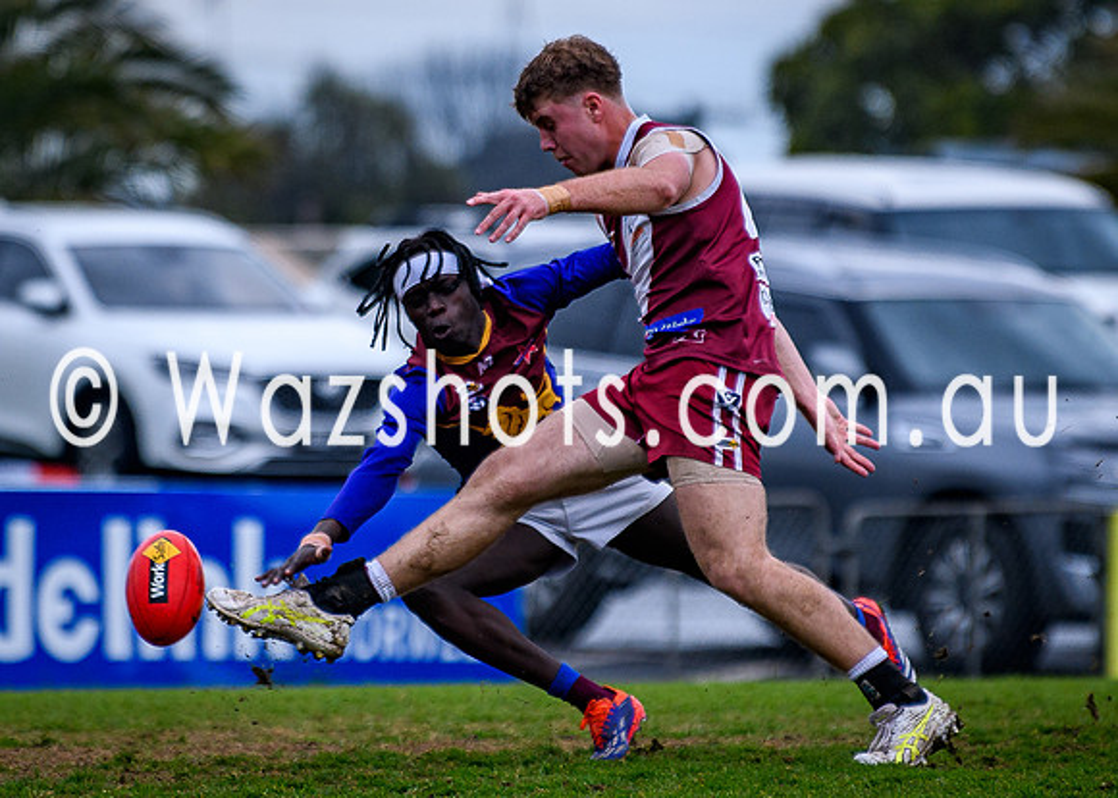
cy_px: 332
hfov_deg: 3.2
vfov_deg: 2.3
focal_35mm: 636
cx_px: 478
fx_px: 20188
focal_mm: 200
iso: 140
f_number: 2.8
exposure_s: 1/1600
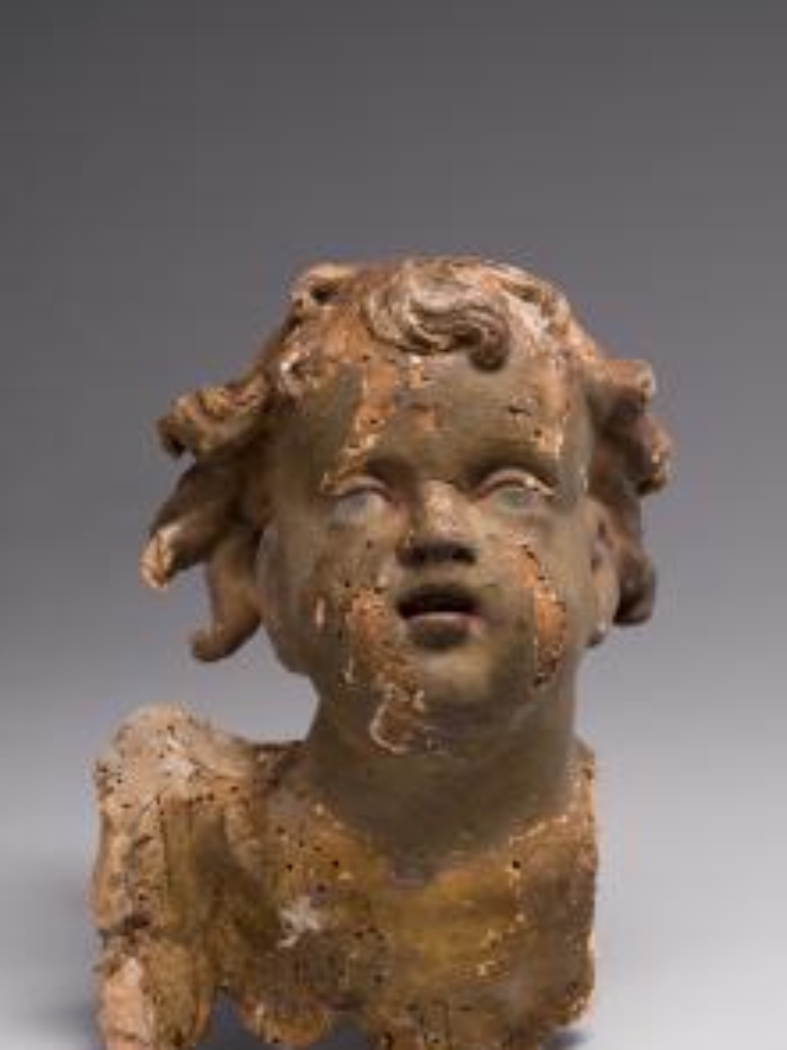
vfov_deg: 15.3
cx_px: 388
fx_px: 3913
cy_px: 673
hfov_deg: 11.5
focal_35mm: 129
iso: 160
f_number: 20
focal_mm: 120
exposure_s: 1/100
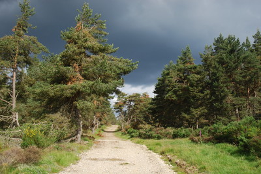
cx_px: 130
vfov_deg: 35.5
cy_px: 87
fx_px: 272
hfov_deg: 51.3
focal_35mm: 38
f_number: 5.6
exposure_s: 1/250
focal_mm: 25
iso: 200
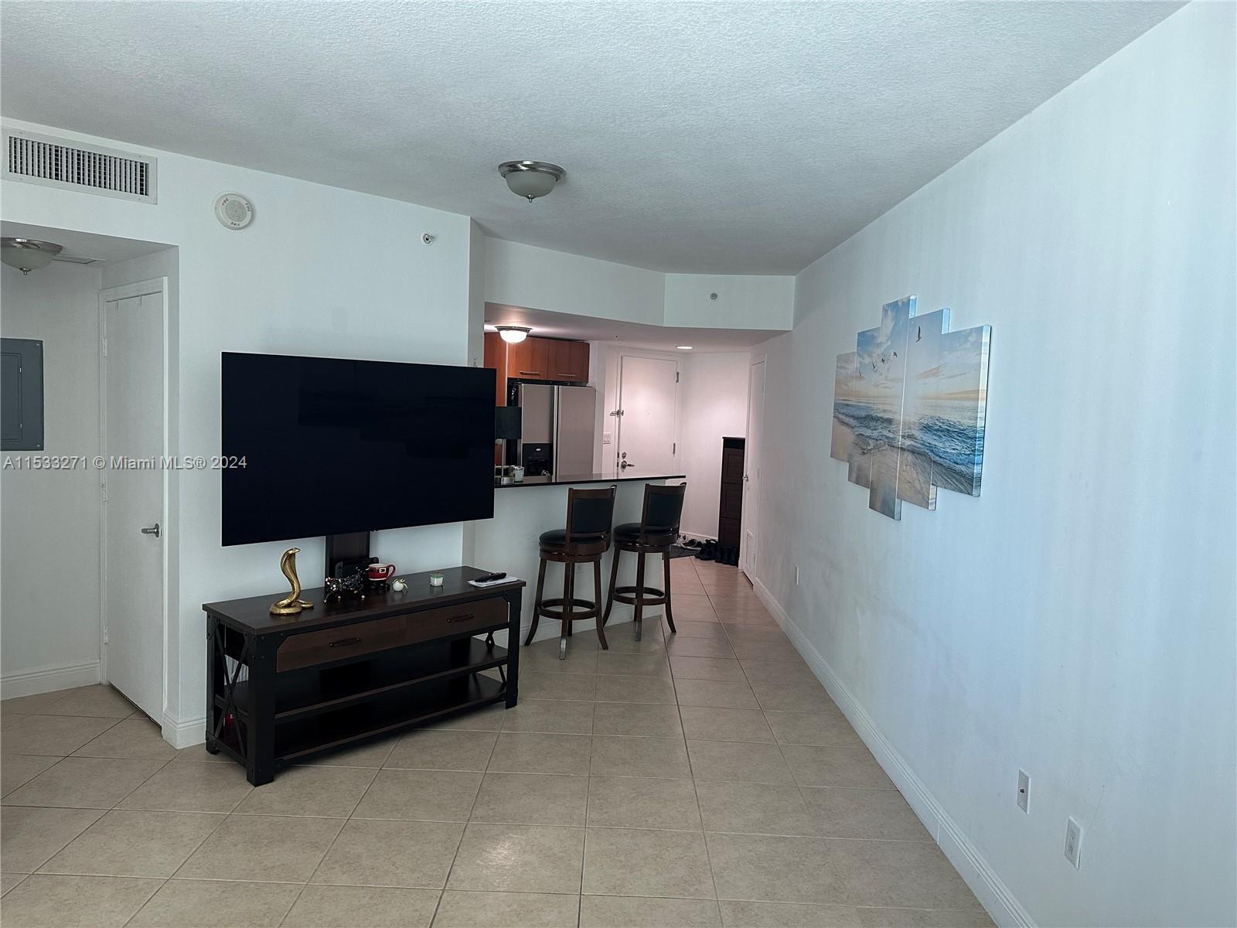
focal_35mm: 24
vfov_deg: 56.8
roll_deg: -2.6
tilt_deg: -2.9
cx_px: 618
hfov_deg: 71.6
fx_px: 858
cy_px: 464
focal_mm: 6.86
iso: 200
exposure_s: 1/120
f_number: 1.78
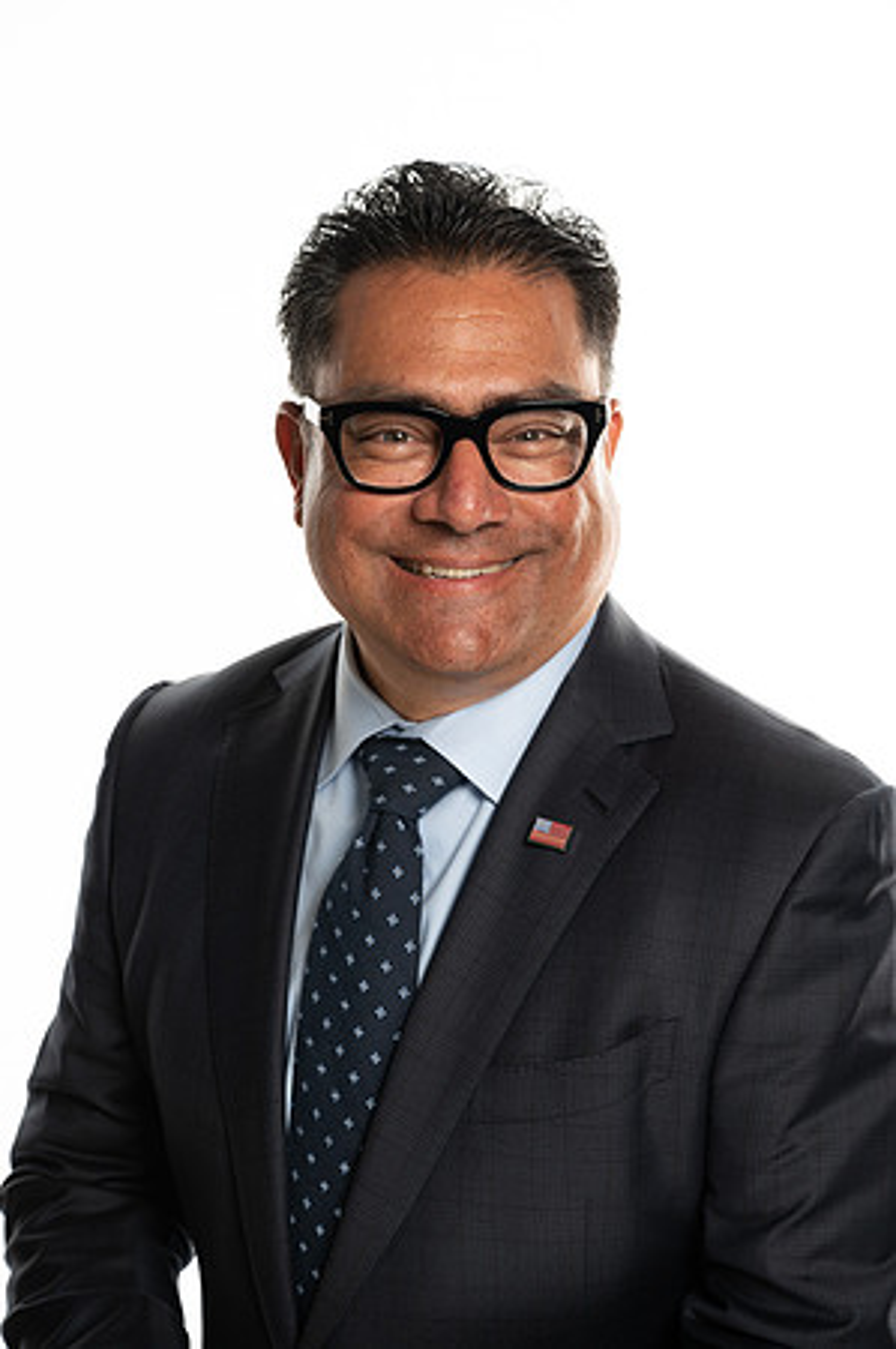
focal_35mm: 63
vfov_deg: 31.9
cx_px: 448
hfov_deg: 21.5
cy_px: 674
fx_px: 2357
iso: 100
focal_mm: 63
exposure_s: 1/80
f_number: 6.3
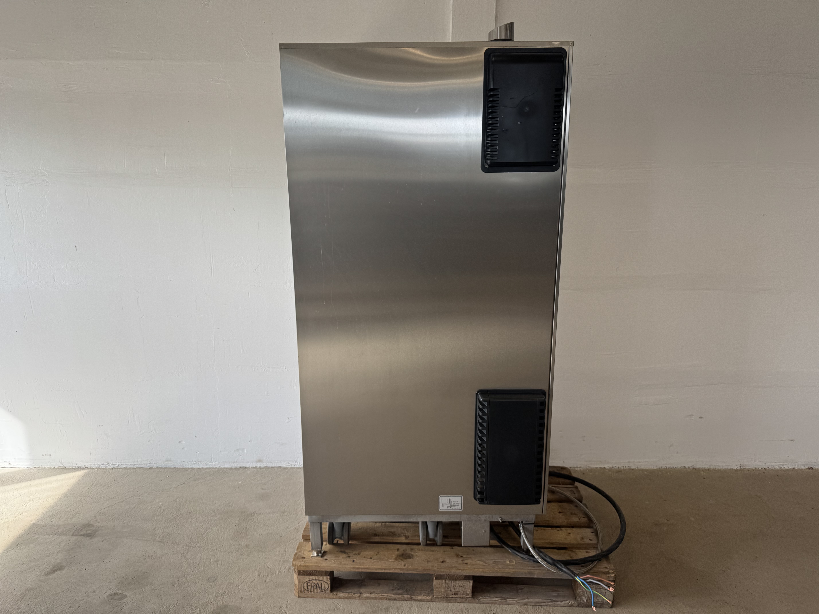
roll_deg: -0.7
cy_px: 307
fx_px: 568
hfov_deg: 71.6
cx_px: 410
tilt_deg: -13.3
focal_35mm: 24
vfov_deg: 56.8
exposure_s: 1/334
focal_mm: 6.76
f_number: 1.78
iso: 80
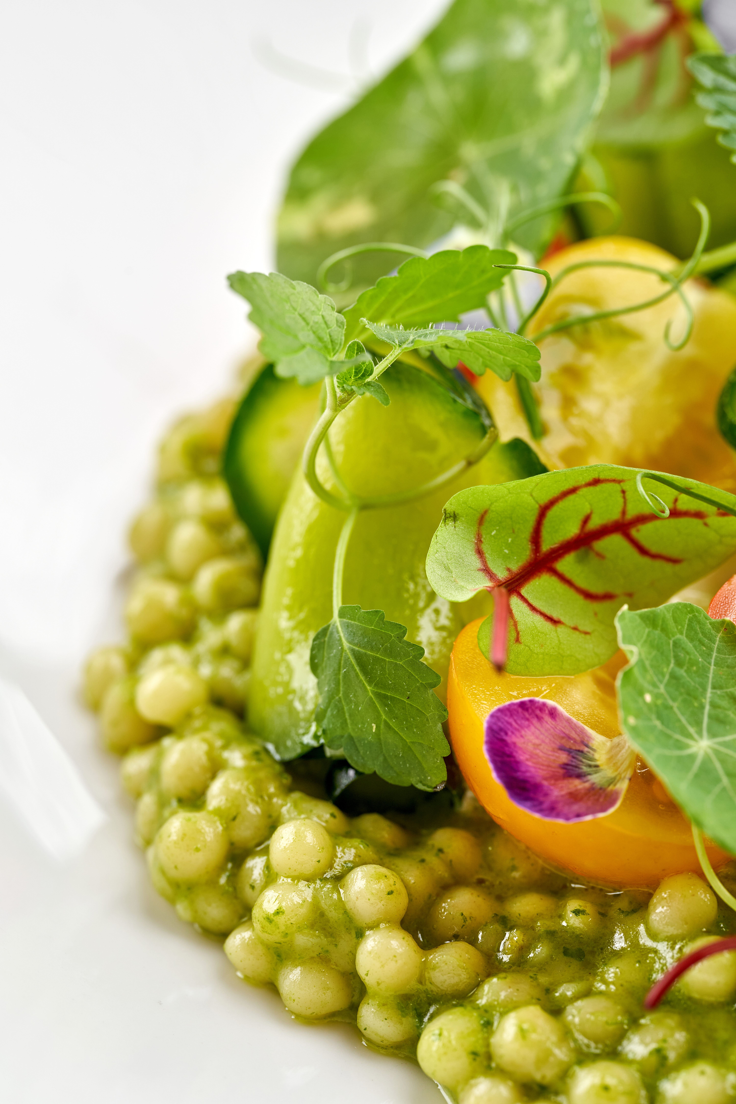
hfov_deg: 13.0
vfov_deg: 19.5
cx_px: 368
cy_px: 552
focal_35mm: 105
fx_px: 3220
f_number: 7.1
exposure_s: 1/100
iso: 200
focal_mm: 105
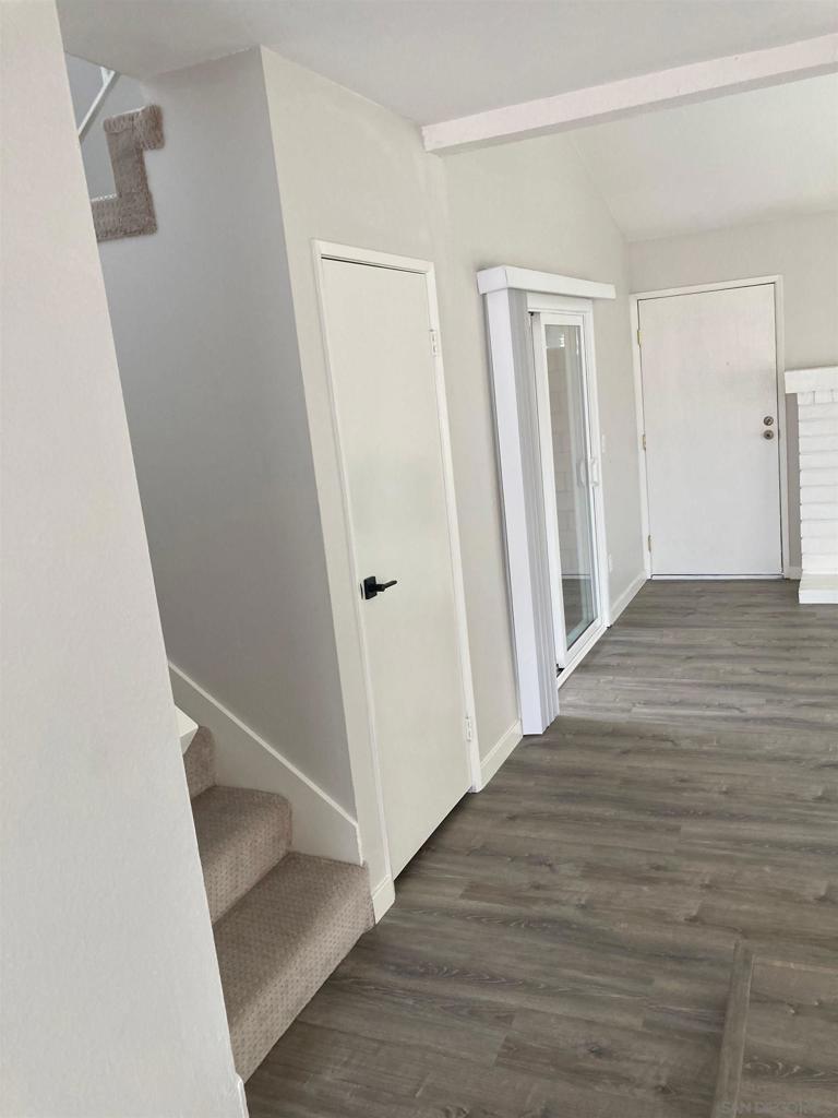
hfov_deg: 49.7
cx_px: 419
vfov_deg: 63.4
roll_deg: +4.9
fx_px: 904
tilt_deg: -9.8
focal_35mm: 28
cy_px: 559
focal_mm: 3.99
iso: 80
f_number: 1.8
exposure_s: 1/107
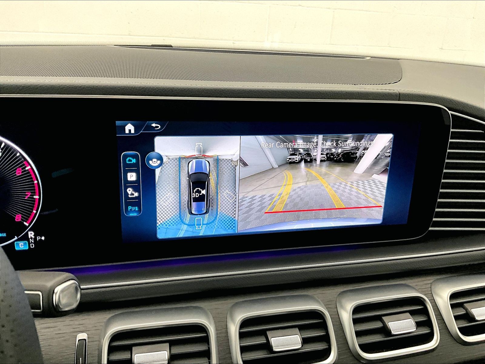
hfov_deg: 61.7
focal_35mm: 29
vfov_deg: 48.2
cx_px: 242
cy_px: 182
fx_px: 406
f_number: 1.8
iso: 160
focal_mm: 3
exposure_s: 1/60
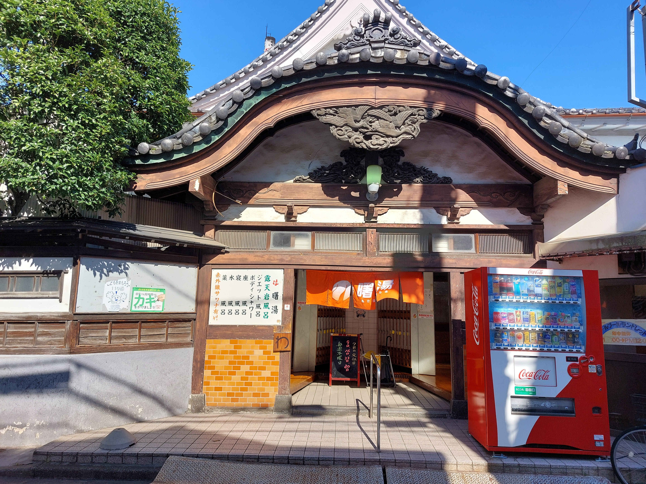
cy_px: 242
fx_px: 448
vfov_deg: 56.8
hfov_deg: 71.6
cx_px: 323
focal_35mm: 24
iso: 25
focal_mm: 5.23
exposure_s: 1/843
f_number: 1.8
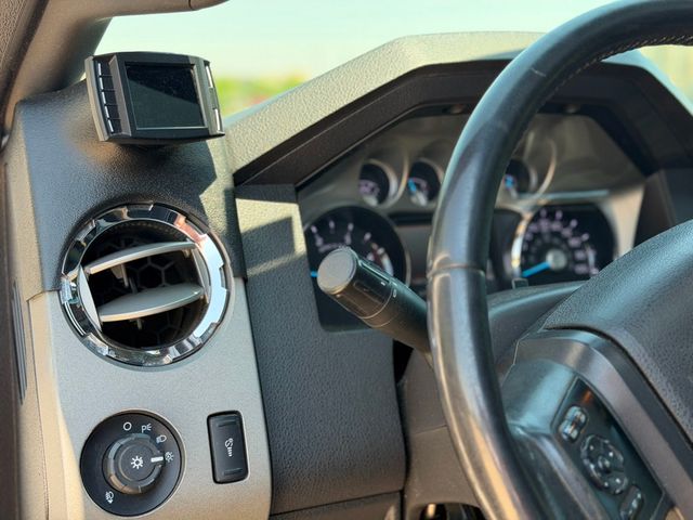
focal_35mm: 48
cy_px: 260
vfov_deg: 30.3
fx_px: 961
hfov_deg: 39.7
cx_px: 346
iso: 64
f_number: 1.78
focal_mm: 6.76
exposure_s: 1/364
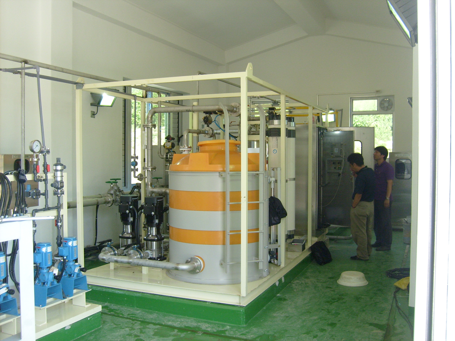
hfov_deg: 52.6
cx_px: 228
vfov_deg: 40.7
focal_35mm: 35
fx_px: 460
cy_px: 170
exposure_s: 1/180
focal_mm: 5.8
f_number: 2.8
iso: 80
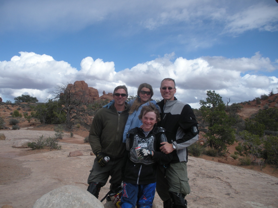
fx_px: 289
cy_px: 104
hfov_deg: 51.4
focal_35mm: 36
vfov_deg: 39.7
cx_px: 139
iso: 64
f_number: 3.5
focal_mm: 6.3
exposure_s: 1/916
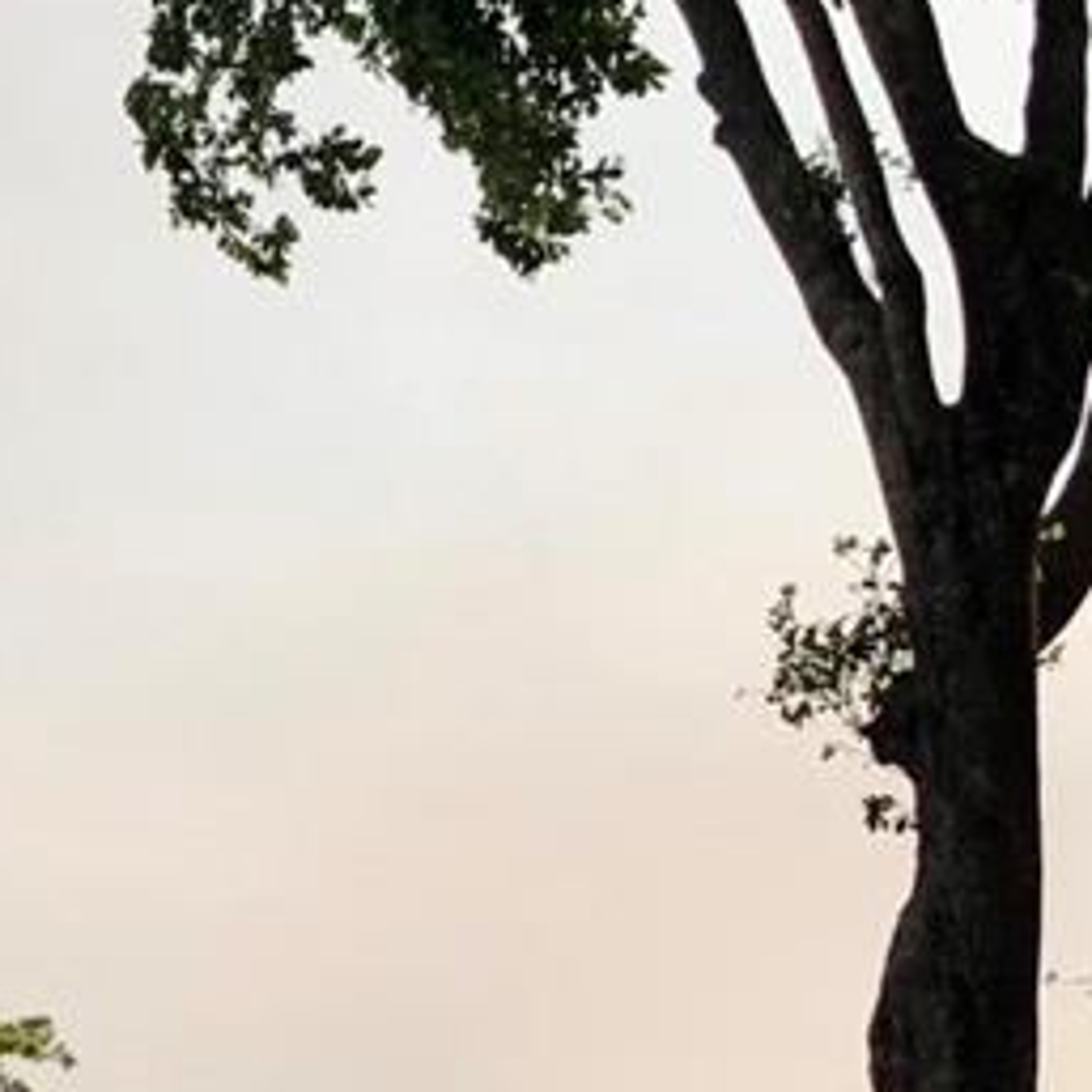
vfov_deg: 11.2
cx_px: -225
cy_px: 1092
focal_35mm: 154
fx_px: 5496
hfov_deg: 11.1
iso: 20
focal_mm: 3.99
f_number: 1.8
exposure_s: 1/2024
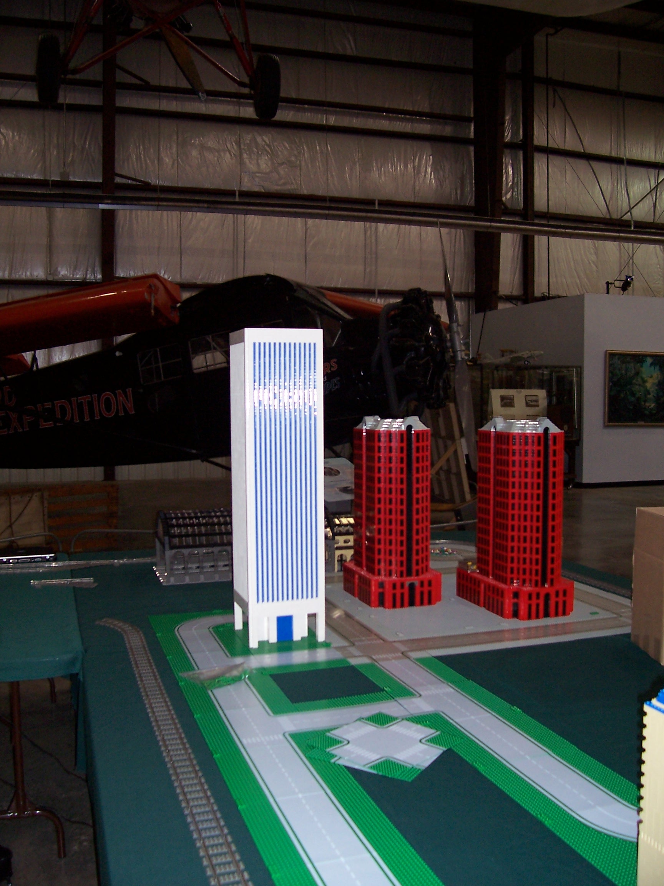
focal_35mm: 34
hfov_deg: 41.8
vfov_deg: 54.0
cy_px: 443
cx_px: 332
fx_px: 870
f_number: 2.7
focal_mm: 5.6
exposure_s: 1/60
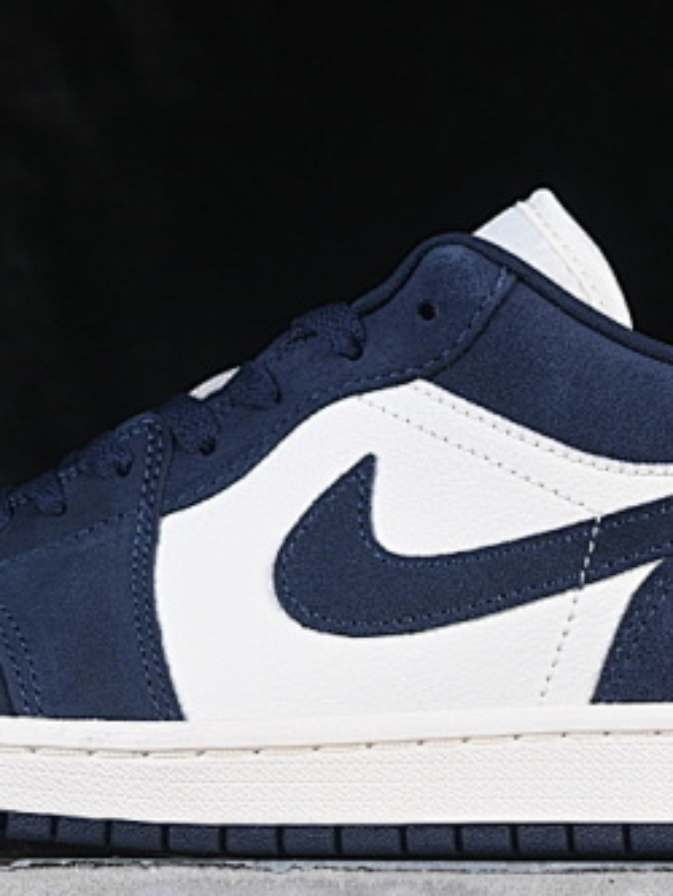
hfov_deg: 8.6
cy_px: 410
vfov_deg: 11.4
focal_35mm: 173
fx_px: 4482
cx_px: 285
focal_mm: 50
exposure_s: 1/80
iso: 160
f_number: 7.1
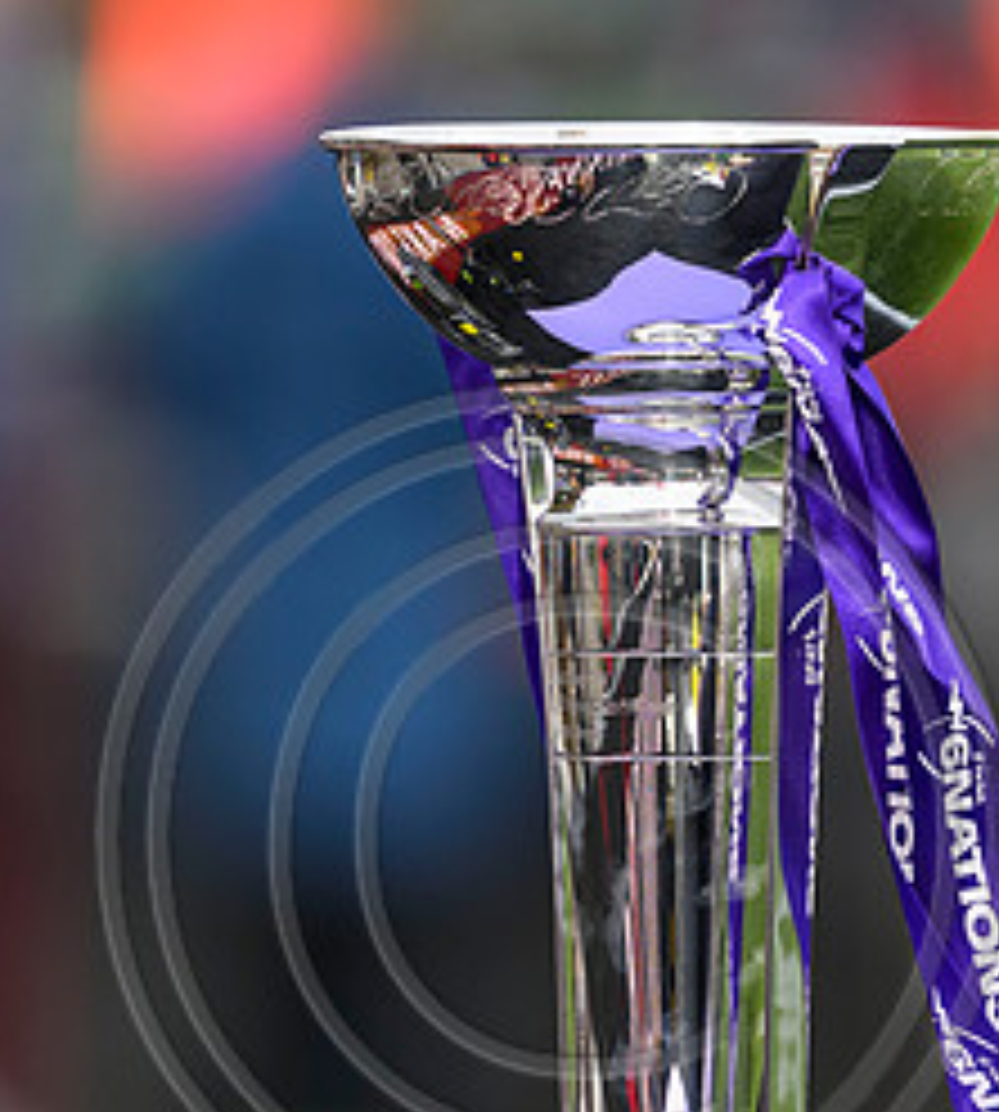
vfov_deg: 1.8
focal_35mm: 1043
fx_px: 36023
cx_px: 886
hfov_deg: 1.6
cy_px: 764
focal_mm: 400
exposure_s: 1/1250
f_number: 3.2
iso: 1000
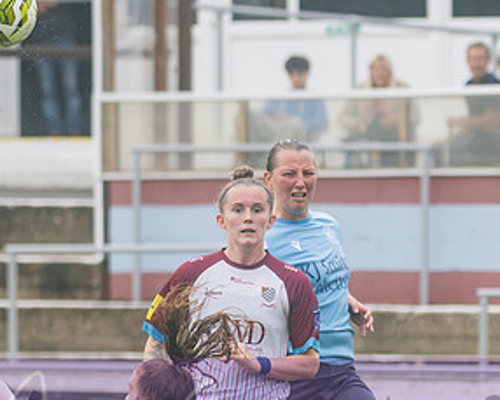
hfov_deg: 3.1
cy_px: 362
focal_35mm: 629
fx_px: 9311
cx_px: 130
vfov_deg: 2.5
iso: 500
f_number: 2.8
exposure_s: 1/1600
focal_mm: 155
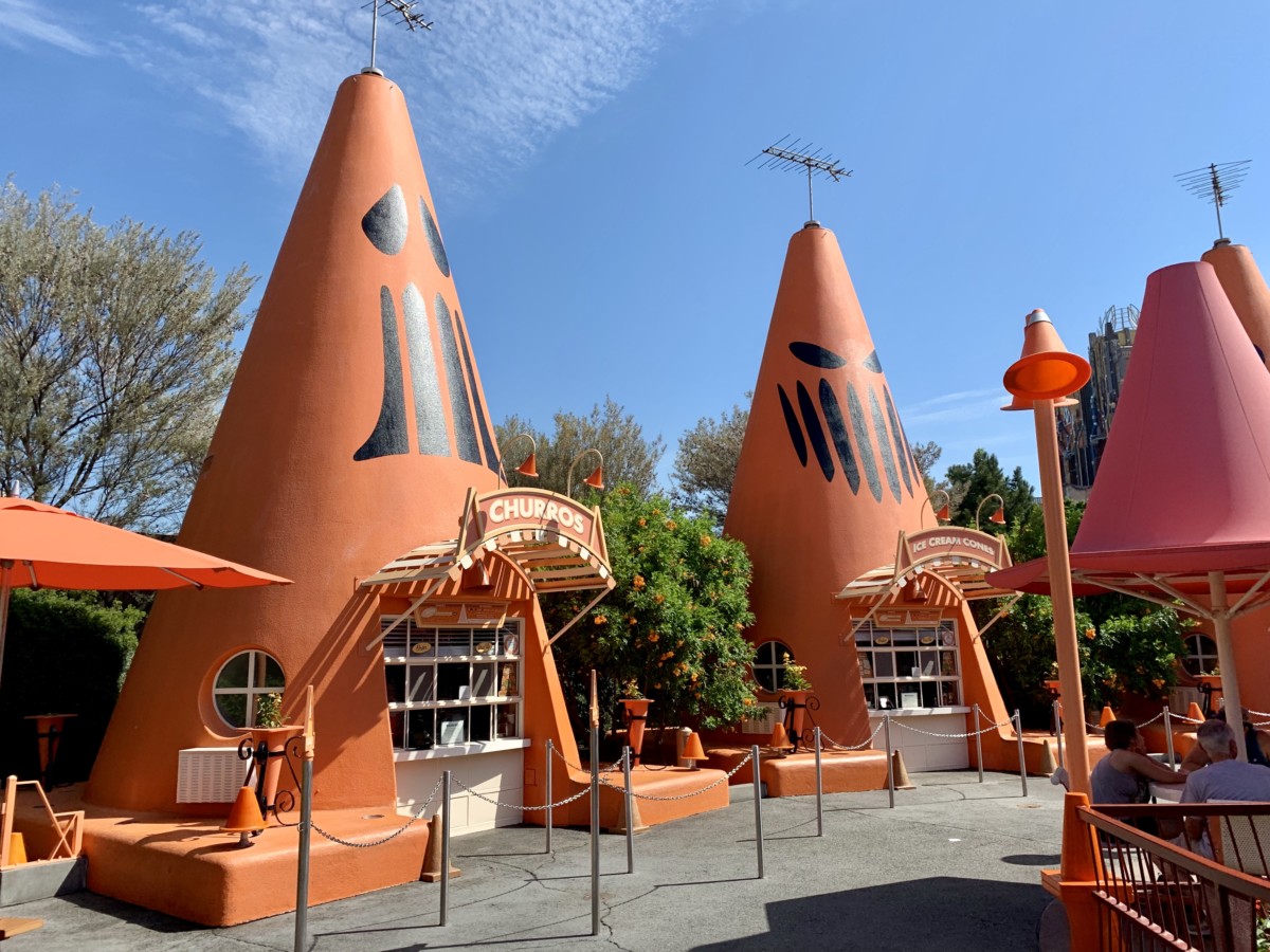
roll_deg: +0.9
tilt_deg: +9.2
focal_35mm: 26
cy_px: 476
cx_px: 635
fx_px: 954
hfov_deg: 67.3
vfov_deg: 53.1
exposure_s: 1/1916
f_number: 1.8
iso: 25
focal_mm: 4.25
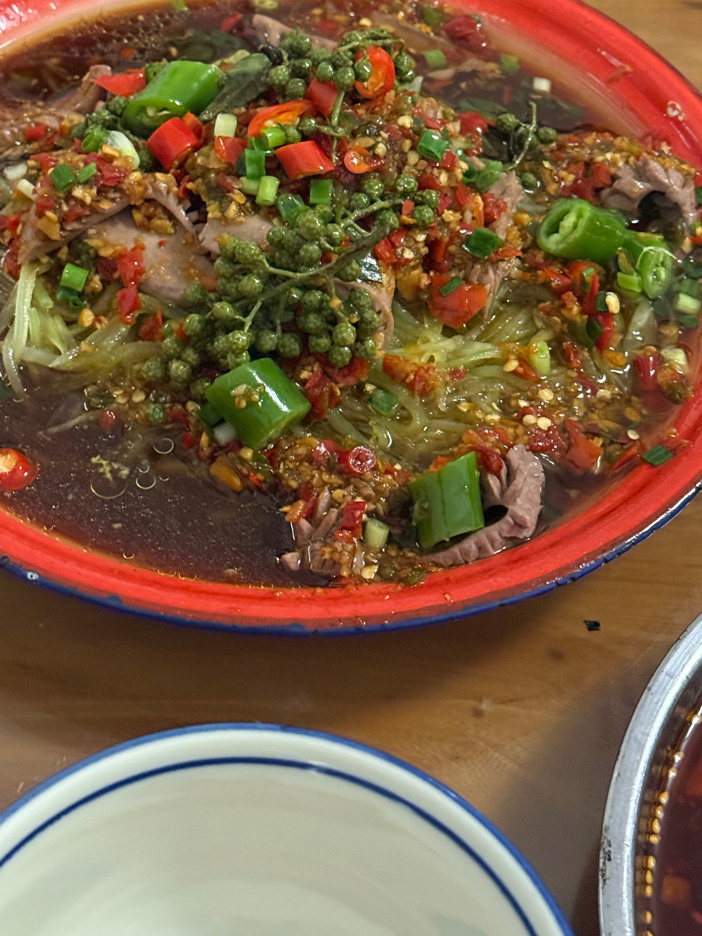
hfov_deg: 20.7
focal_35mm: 71
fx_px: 1920
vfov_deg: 27.1
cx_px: 305
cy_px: 261
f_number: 1.78
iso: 500
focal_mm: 6.76
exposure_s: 1/31
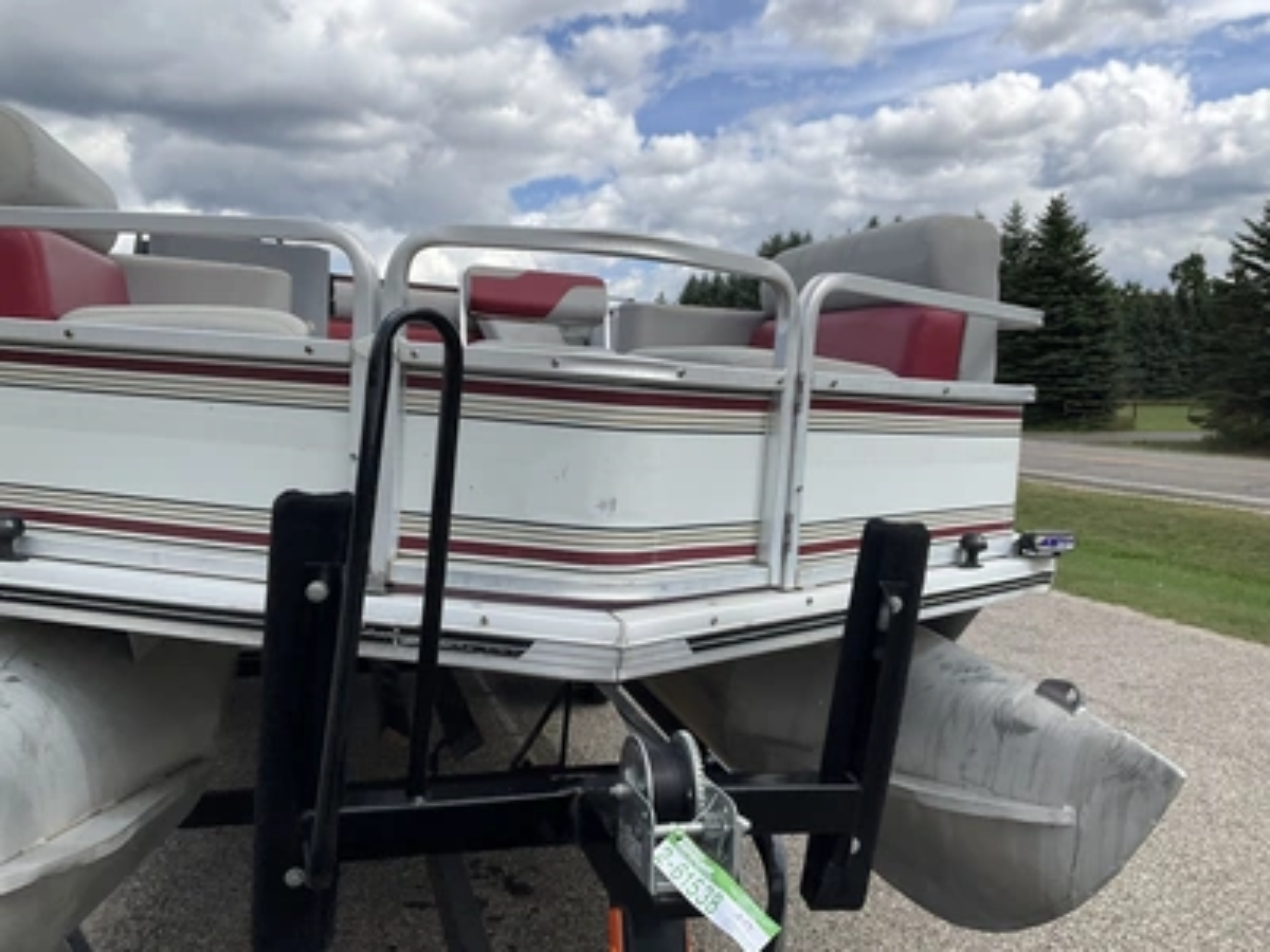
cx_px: 635
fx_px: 1064
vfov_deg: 48.2
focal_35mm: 29
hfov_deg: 61.7
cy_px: 476
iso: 25
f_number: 1.8
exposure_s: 1/1451
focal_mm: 3
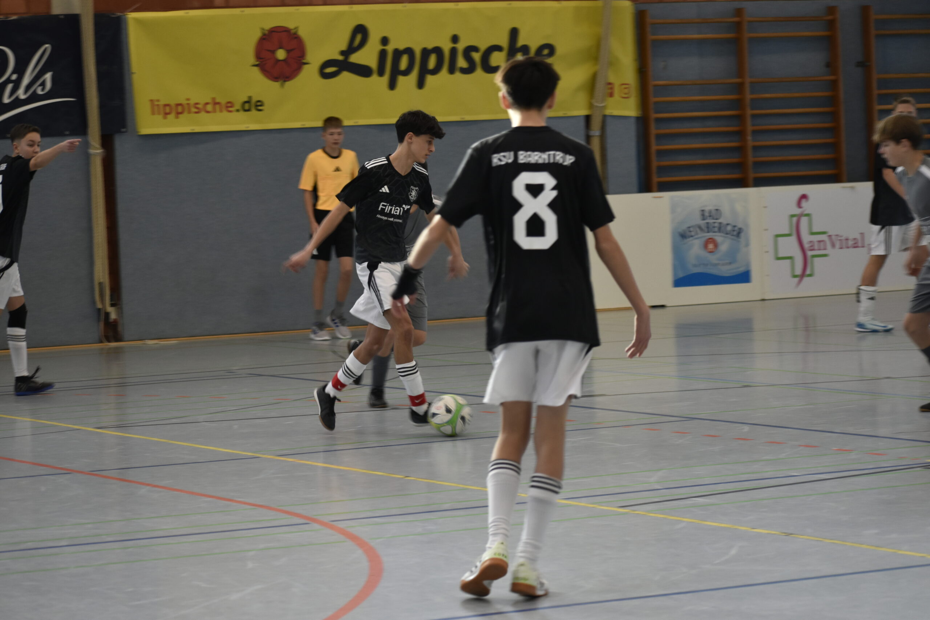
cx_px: 465
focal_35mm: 135
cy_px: 310
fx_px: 3487
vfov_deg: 10.2
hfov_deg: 15.2
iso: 800
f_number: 4.8
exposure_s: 1/125
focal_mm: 90
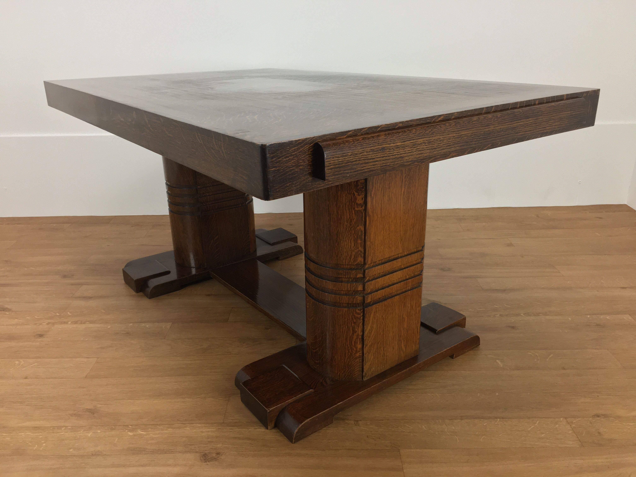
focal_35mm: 29
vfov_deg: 48.2
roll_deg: +1.1
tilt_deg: -20.0
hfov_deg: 61.7
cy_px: 238
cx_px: 318
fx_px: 533
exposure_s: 1/33
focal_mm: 4.15
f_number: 2.2
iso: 50
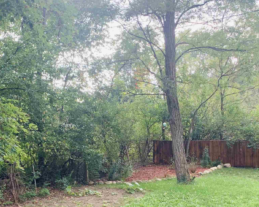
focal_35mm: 51
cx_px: 129
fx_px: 391
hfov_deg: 36.7
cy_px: 165
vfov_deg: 29.0
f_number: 1.8
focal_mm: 4.25
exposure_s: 1/156
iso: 25
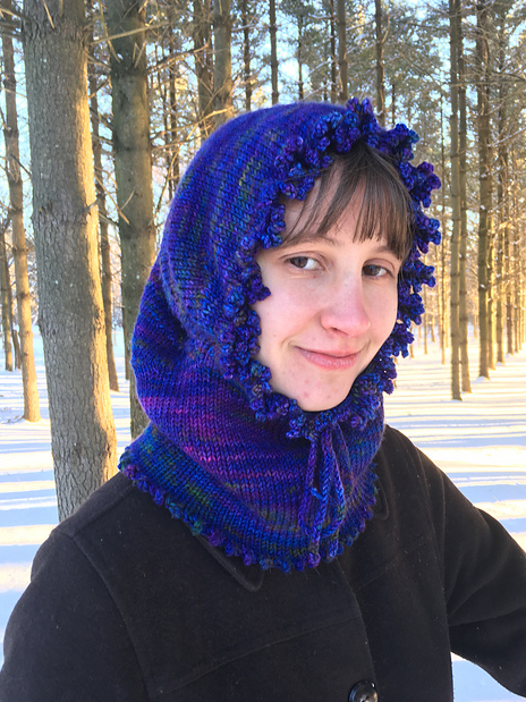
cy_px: 344
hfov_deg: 46.8
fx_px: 608
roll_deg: +0.2
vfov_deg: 60.0
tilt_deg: -3.9
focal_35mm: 30
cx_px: 261
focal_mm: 4.15
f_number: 2.2
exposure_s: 1/30
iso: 32
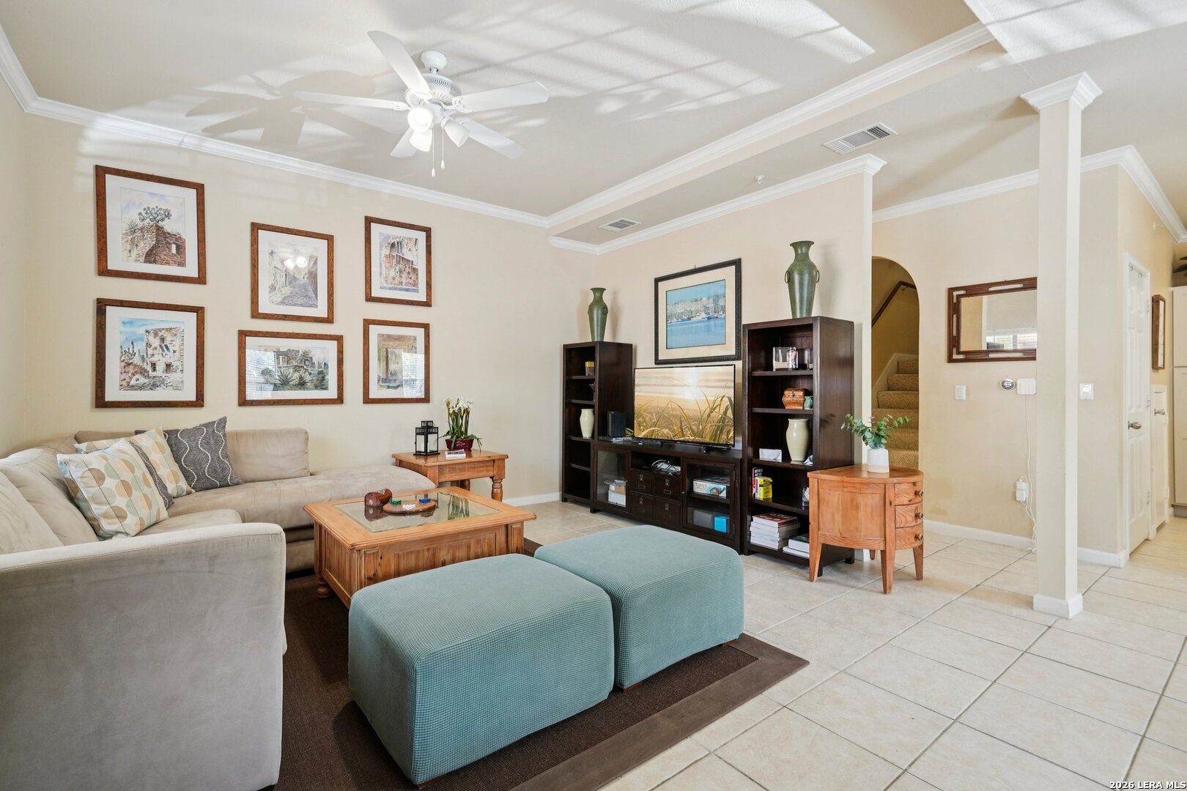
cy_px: 396
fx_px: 528
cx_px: 594
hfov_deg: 96.7
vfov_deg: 73.7
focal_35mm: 16
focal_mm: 16
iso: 800
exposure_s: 1/15
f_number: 7.1
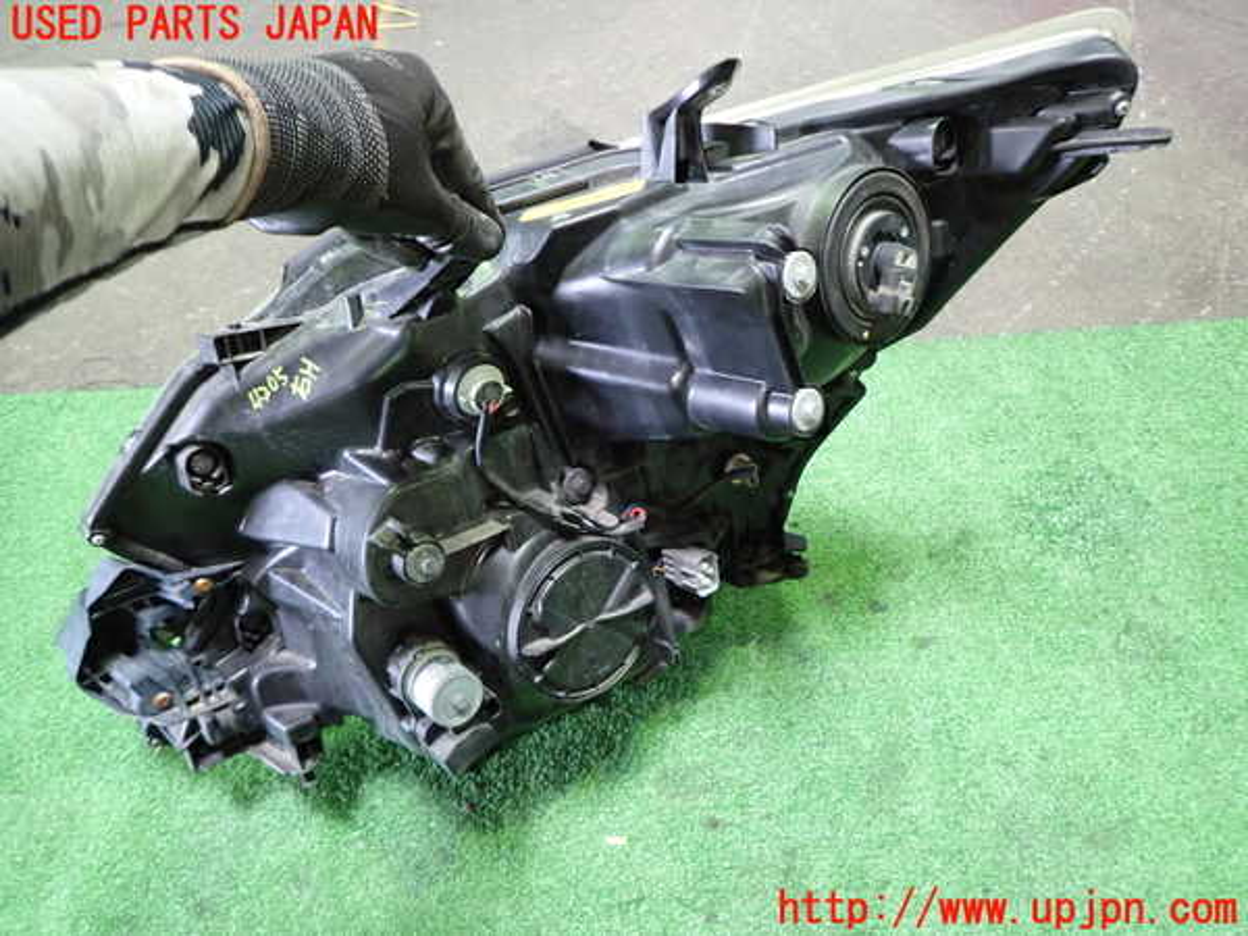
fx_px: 901
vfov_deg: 54.9
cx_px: 624
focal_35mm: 25
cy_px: 468
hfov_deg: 69.4
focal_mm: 4.5
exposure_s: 1/30
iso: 500
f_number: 2
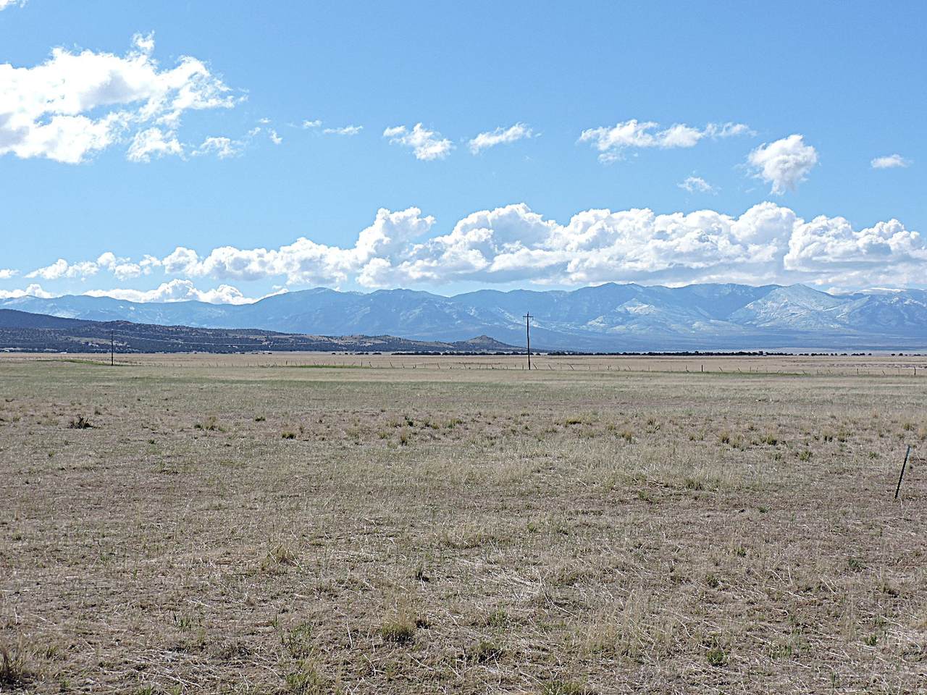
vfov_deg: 29.1
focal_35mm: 50
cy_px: 348
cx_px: 464
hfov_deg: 38.2
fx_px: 1339
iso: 100
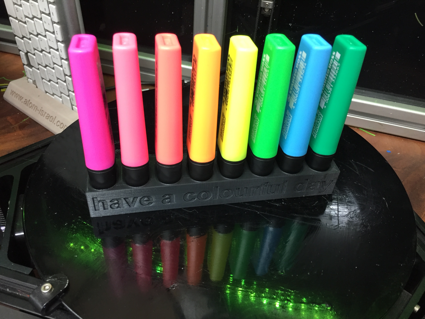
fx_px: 356
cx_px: 212
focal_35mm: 29
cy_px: 160
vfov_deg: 48.2
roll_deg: -5.9
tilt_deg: -38.4
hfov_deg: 61.7
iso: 160
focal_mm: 4.15
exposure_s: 1/33
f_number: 2.2
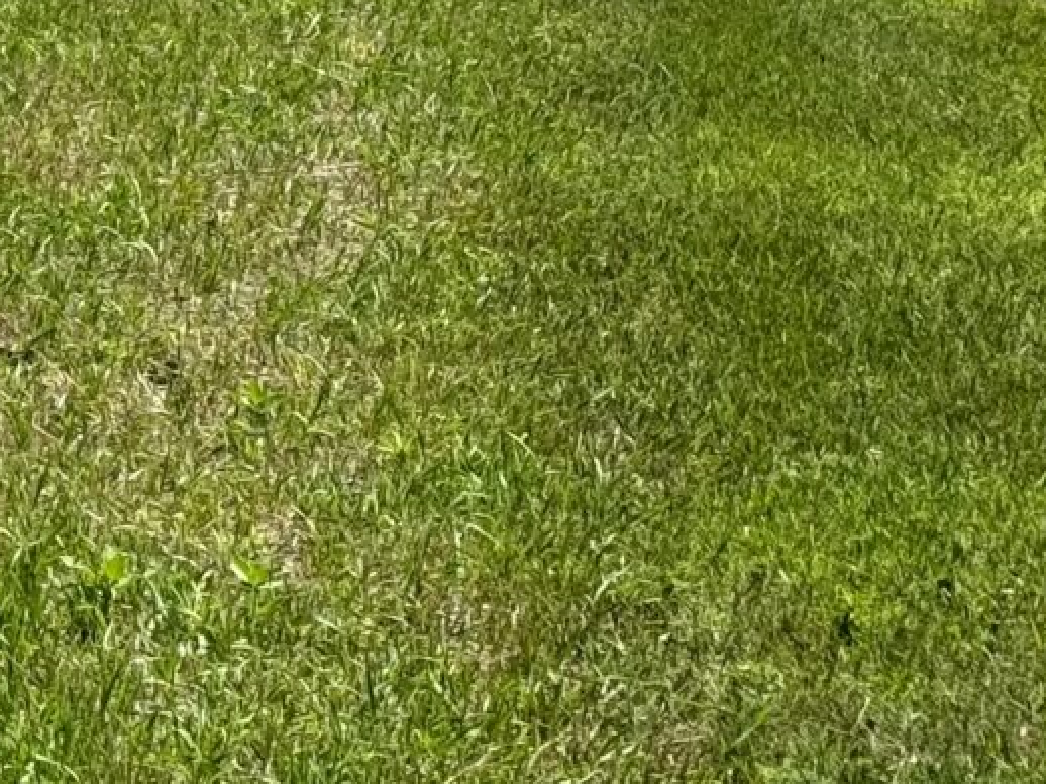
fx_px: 5376
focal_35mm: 178
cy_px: -20
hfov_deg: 10.6
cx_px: -638
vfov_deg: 8.3
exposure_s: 1/4310
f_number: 1.78
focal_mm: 6.76
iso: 64
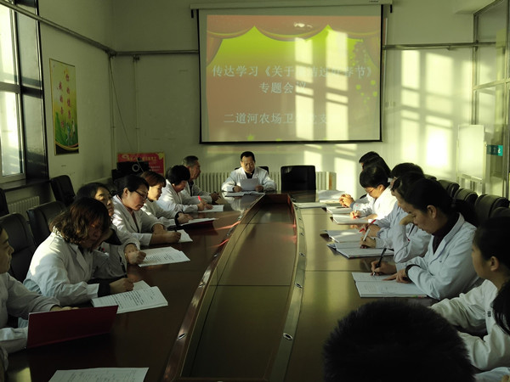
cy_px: 191
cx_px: 255
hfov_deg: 44.8
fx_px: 619
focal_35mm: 42
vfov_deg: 34.3
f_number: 1.8
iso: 145
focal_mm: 3.95
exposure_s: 1/100
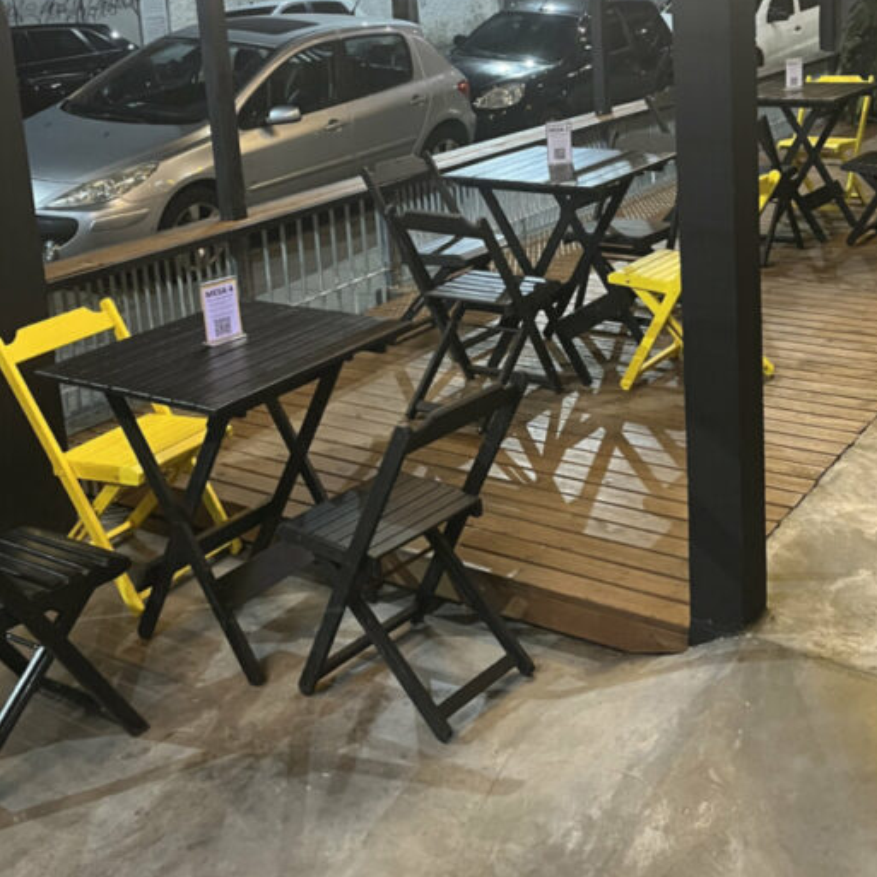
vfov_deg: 37.9
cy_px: 193
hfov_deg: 38.9
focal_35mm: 43
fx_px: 1233
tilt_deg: -10.8
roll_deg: +4.0
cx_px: 561
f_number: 1.6
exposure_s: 1/40
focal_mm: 5.1
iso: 500
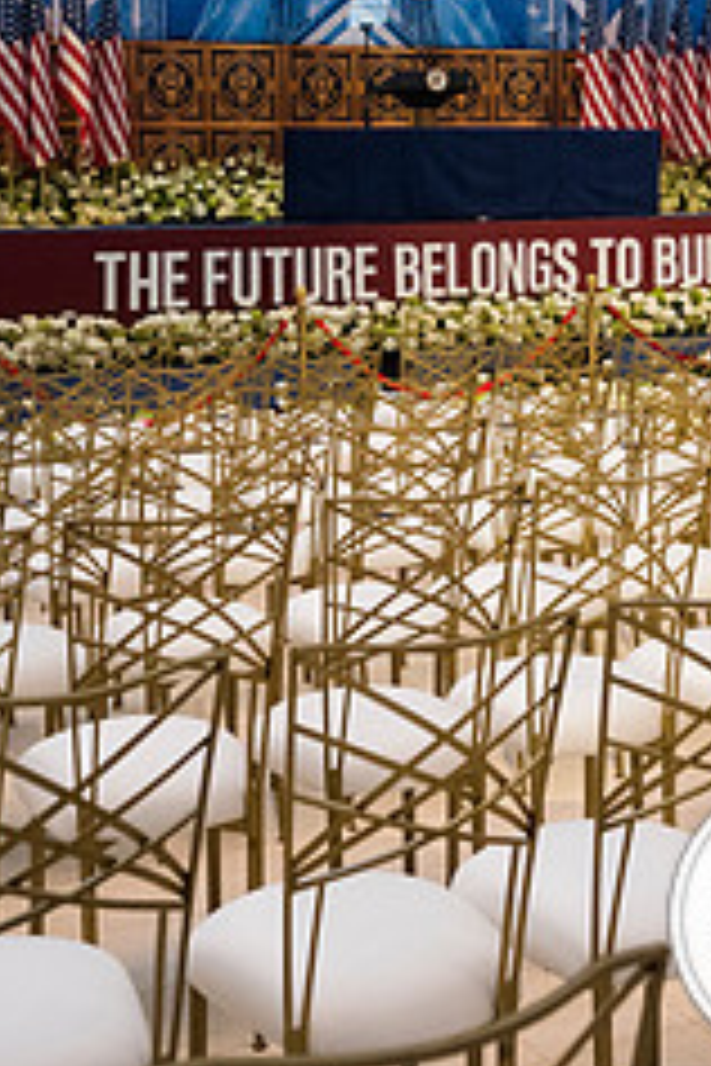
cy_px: 198
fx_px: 1688
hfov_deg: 23.7
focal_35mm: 57
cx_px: 441
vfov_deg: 33.9
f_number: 4
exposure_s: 1/320
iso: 2200
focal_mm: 30
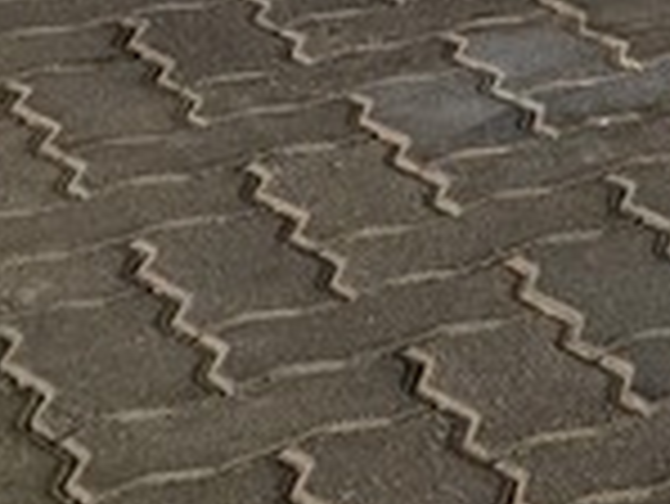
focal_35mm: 158
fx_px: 3061
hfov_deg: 9.2
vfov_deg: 8.2
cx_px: 2181
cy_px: -950
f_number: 1.7
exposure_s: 1/100
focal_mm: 6.25
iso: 160
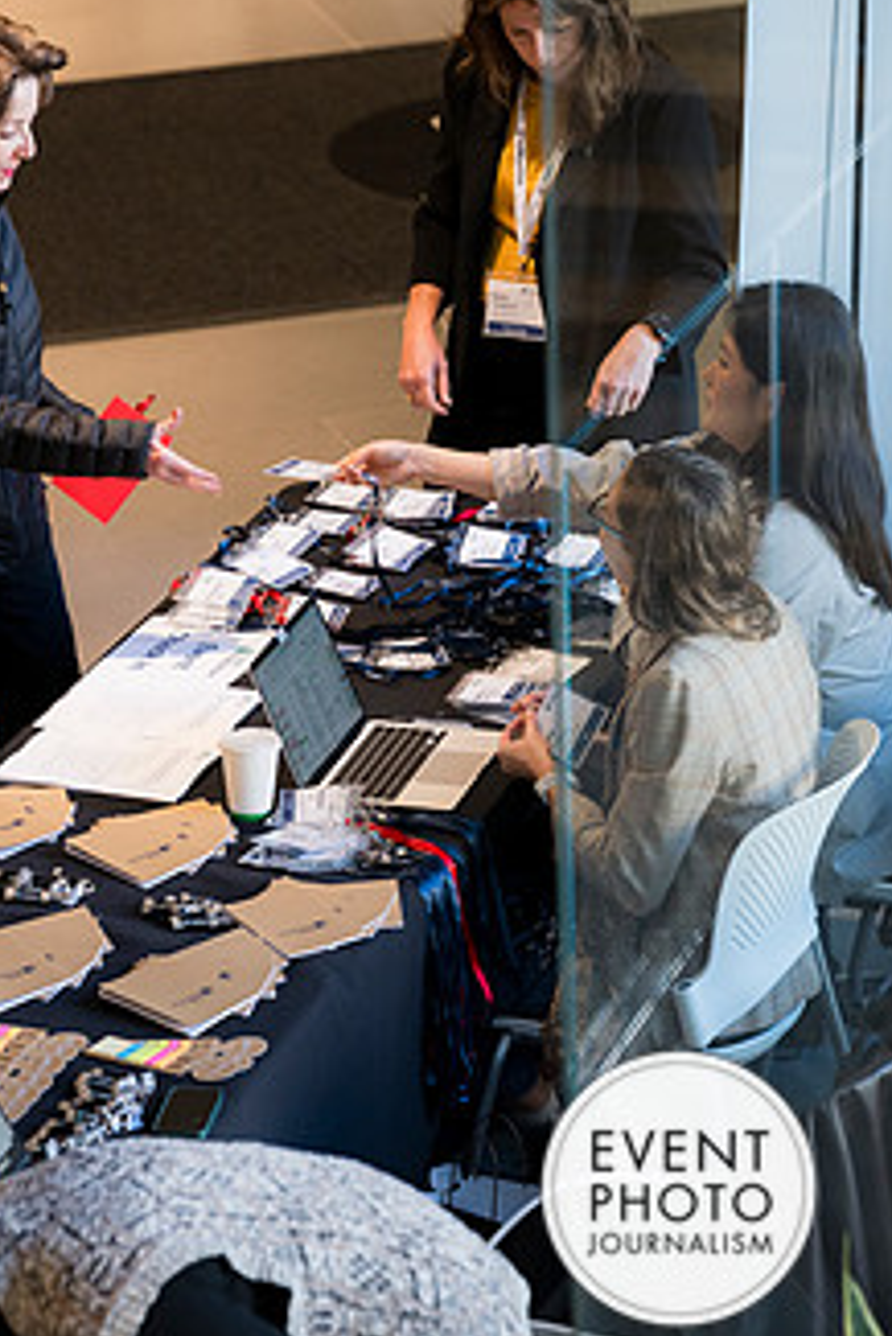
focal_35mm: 177
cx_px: 333
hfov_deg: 7.8
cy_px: 530
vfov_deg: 11.6
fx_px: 6571
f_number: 4
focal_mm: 128
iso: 1100
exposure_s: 1/200
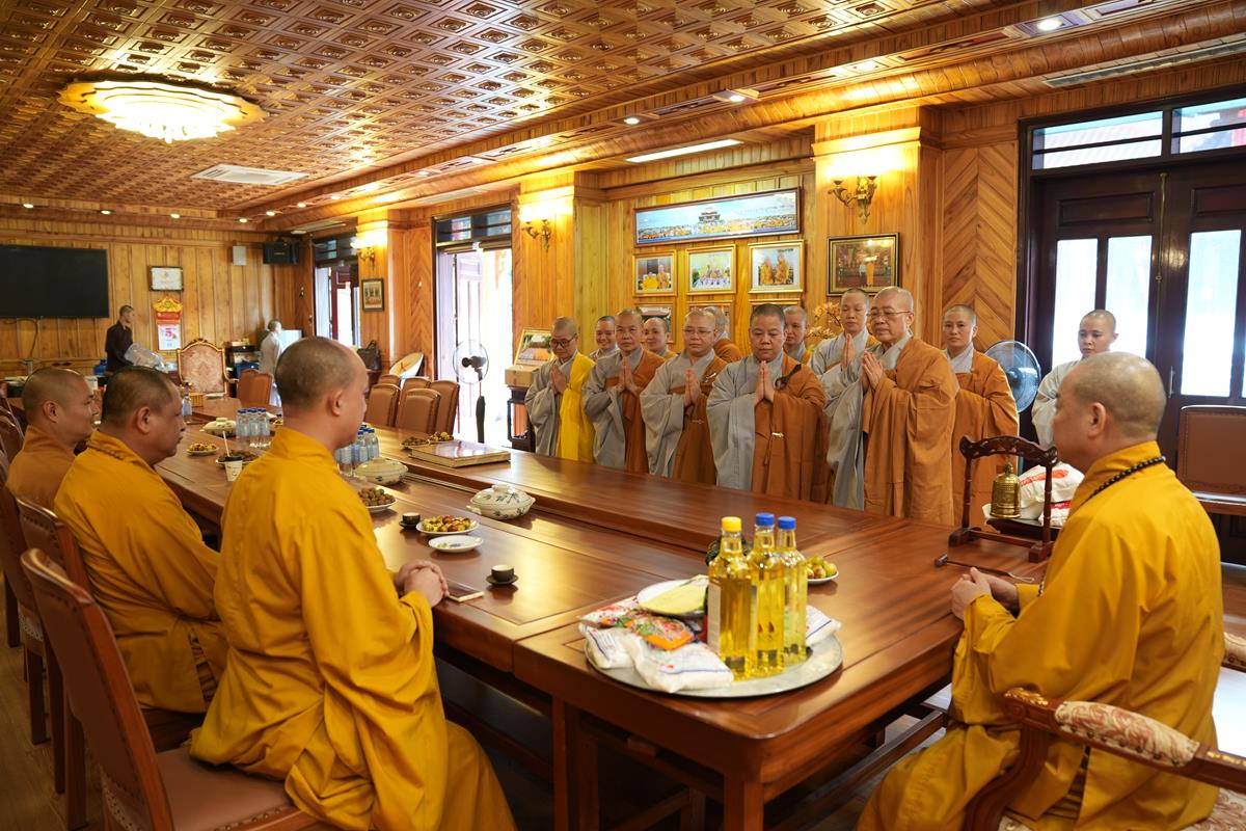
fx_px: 831
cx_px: 623
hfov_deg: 73.7
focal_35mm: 24
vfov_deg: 53.1
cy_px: 416
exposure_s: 1/30
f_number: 2.8
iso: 640
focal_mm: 24
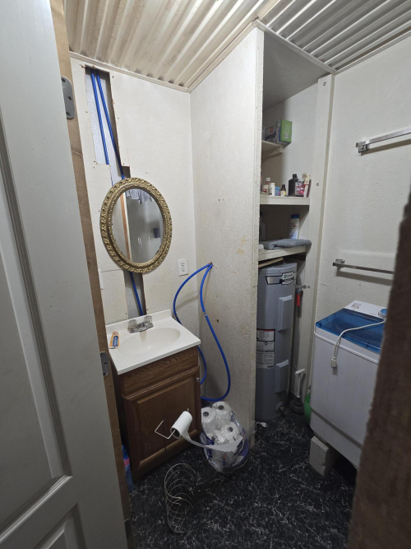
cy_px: 274
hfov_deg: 89.9
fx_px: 206
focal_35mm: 13
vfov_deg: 106.2
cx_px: 206
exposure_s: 1/60
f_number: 2.2
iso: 200
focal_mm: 2.2
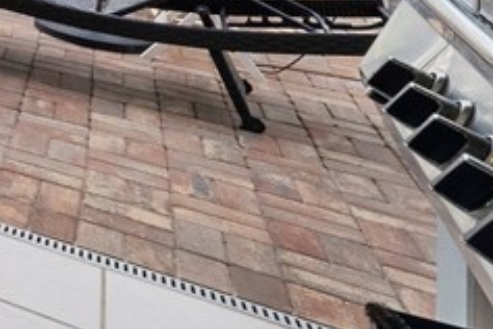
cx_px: -586
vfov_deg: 19.4
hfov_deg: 17.2
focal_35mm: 55
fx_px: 753
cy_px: -242
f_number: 11
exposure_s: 1/160
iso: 2000
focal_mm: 12
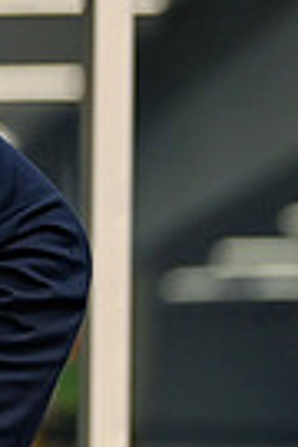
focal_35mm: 439
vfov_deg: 4.7
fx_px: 5450
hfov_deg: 3.1
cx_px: -563
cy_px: 101
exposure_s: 1/125
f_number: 2.8
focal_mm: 102
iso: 1100
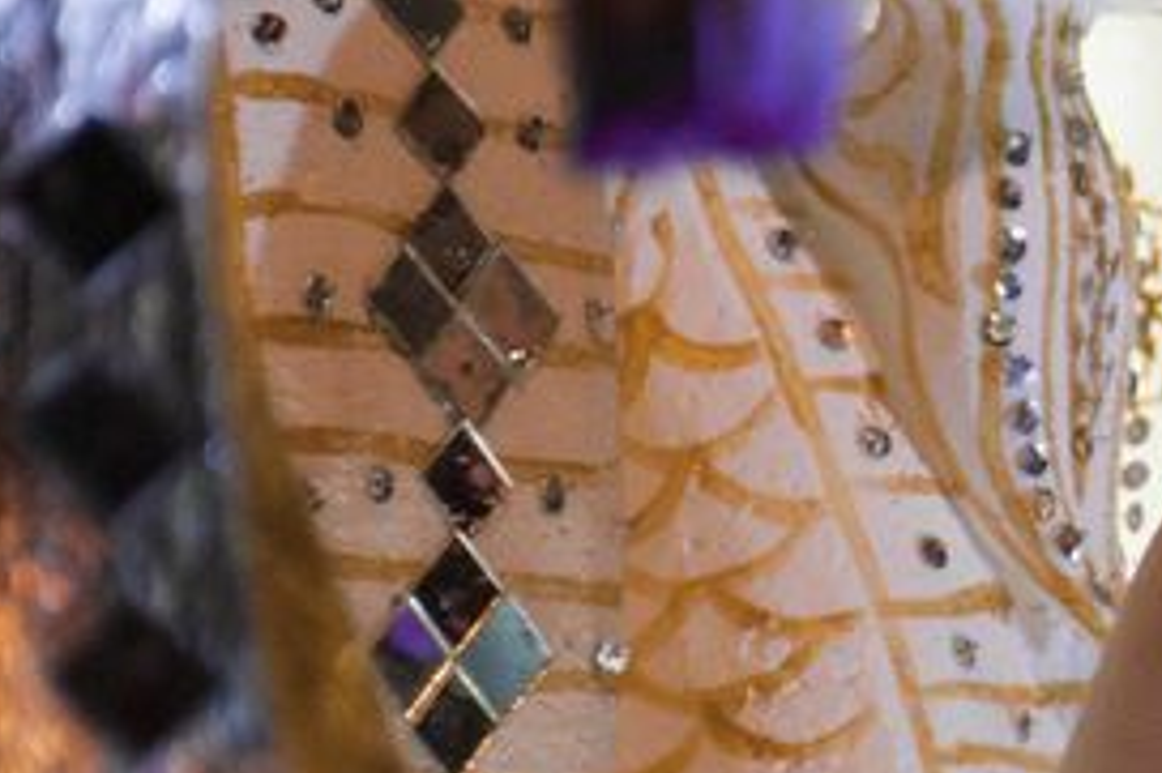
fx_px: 19125
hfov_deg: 3.5
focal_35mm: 593
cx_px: 1982
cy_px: 419
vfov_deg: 2.3
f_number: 5.6
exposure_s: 1/60
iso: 800
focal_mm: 105
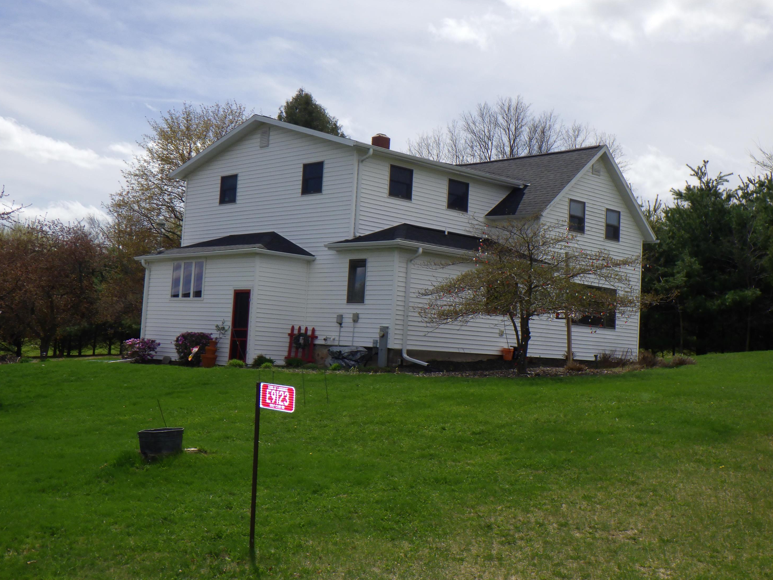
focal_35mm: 44
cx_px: 394
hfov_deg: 42.9
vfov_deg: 32.9
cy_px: 281
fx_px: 983
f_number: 5
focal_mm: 7.5
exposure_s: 1/1250
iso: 125
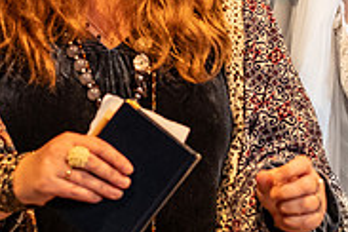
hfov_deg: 6.4
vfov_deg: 4.2
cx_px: 125
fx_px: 3132
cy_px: 80
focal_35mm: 324
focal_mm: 56
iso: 1250
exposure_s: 1/250
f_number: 2
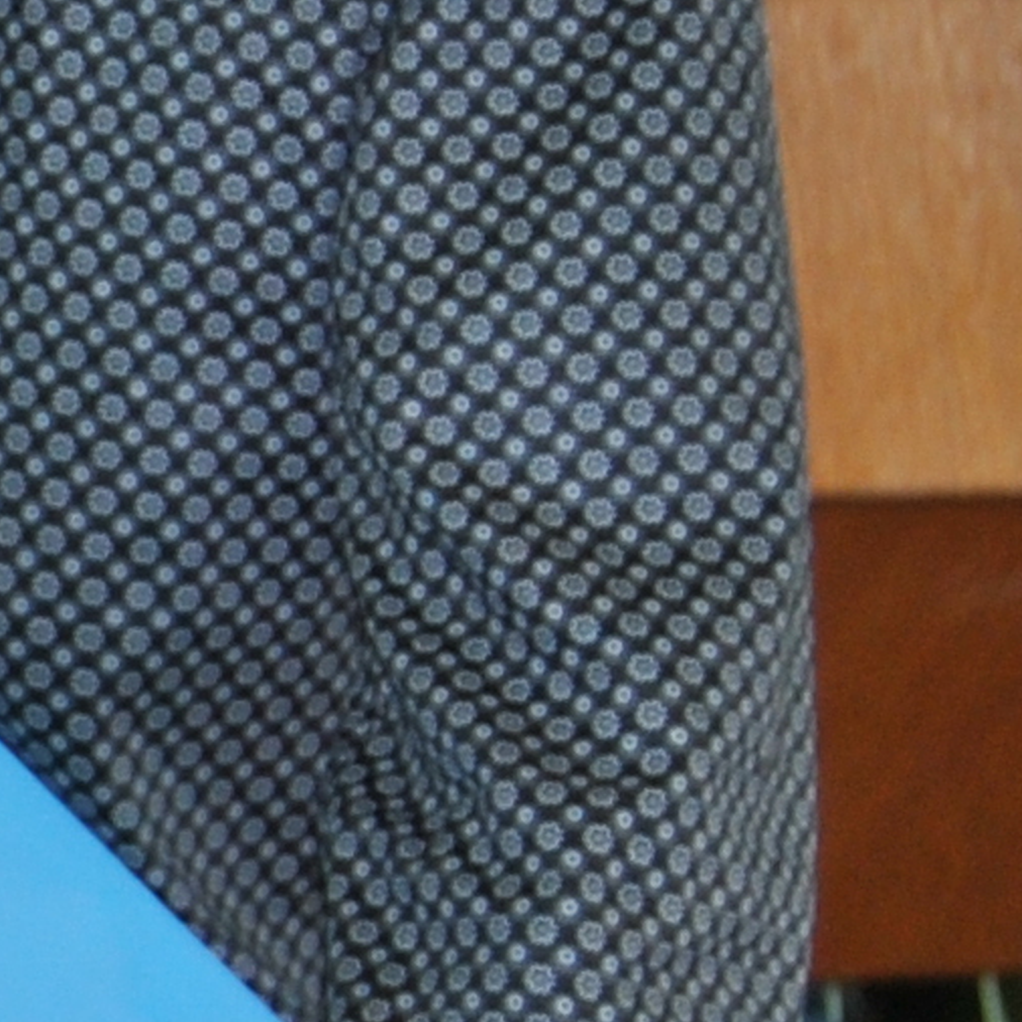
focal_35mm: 293
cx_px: -2000
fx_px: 9787
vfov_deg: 6.0
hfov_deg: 5.6
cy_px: 557
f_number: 4.2
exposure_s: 1/60
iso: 200
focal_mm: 30
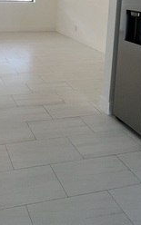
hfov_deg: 31.9
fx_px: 227
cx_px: 1
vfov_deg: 45.4
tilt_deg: -3.8
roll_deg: -1.9
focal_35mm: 37
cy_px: 5
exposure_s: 1/137
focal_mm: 1.57
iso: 32
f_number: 1.8
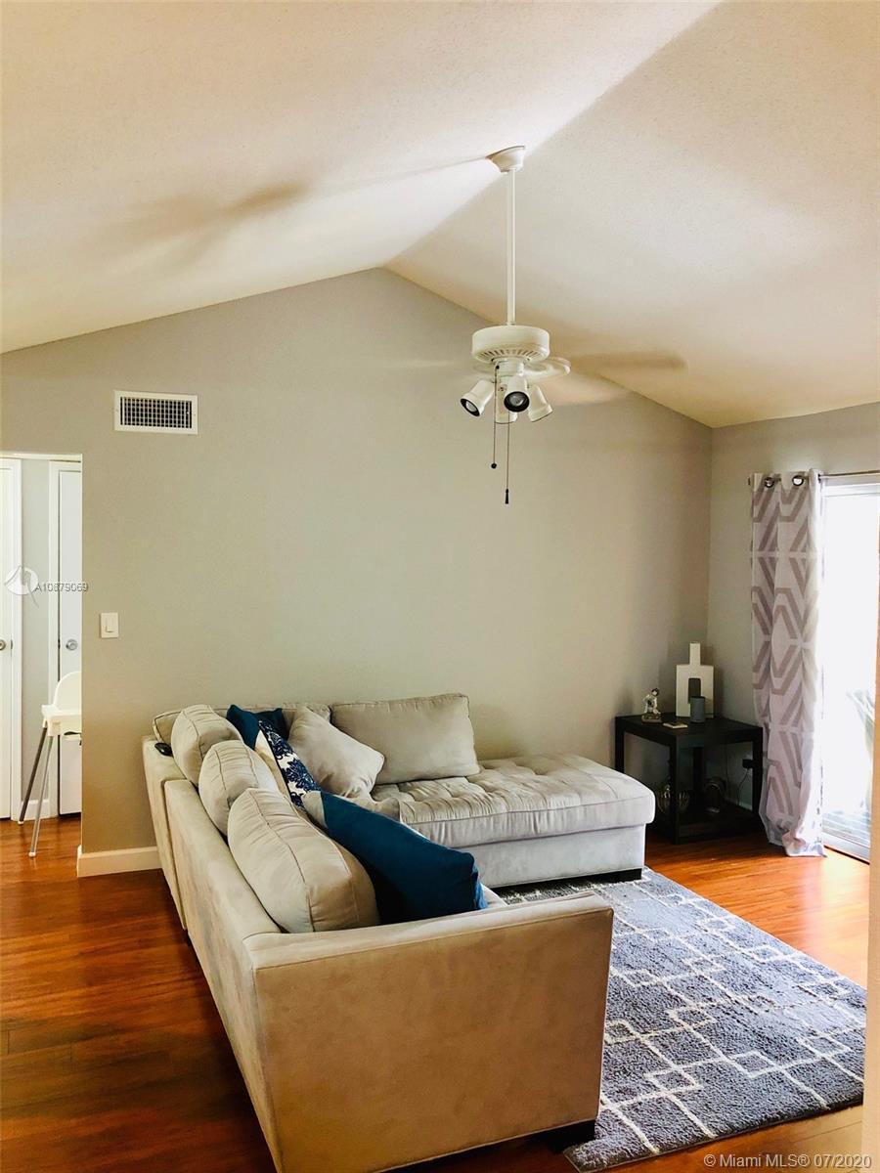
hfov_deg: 49.7
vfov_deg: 63.4
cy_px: 586
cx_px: 440
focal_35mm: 28
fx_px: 949
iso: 100
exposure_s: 1/9
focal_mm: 4
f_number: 1.8
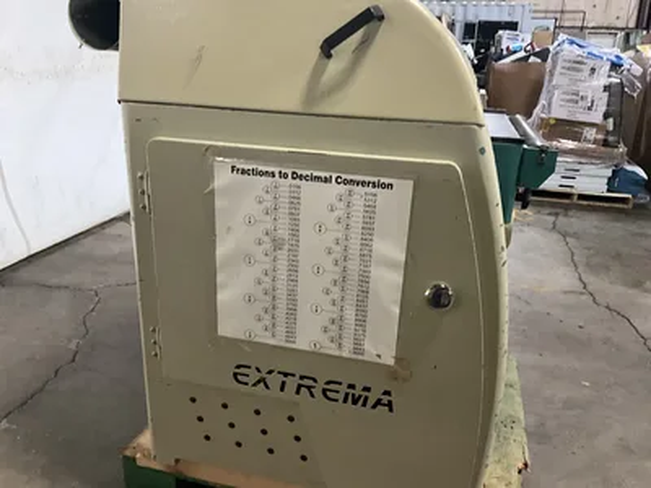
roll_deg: -0.5
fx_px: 545
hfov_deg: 61.7
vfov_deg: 48.2
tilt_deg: -20.6
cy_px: 244
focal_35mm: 29
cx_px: 326
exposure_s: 1/40
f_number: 1.8
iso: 320
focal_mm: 3
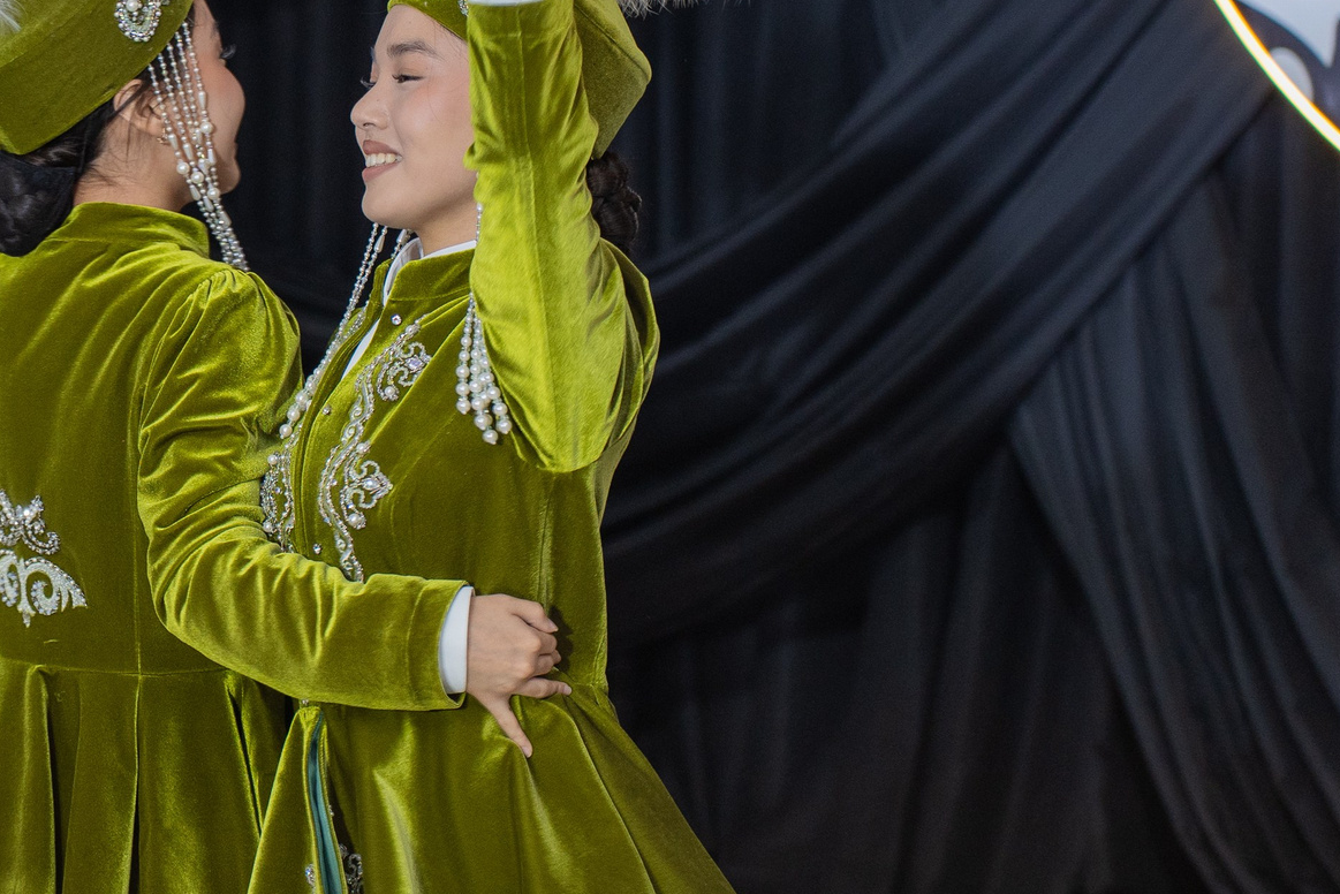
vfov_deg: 7.8
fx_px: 6515
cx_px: 37
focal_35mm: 175
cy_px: 269
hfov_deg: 11.6
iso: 1000
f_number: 3.2
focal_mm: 75
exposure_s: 1/200
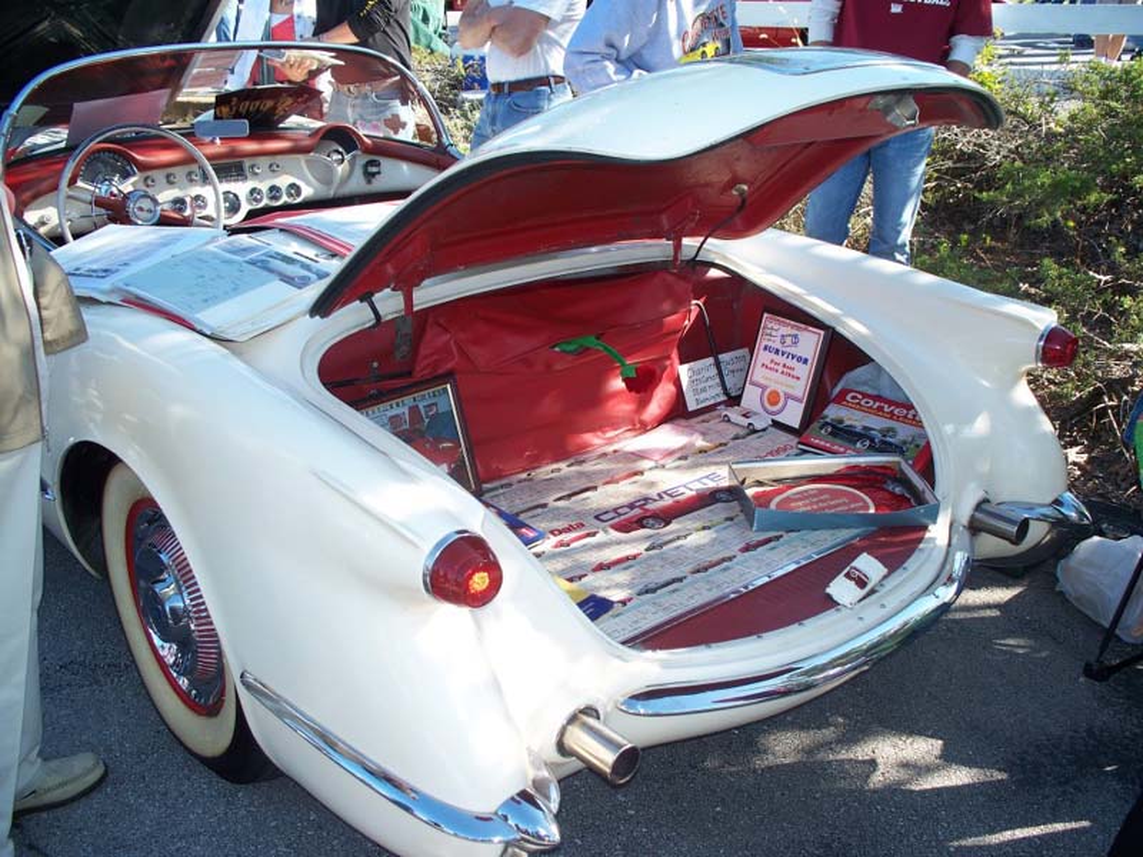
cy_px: 428
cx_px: 572
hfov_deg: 51.4
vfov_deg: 39.7
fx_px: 1189
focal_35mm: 36
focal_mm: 7.54
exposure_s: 1/250
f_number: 2.8
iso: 64
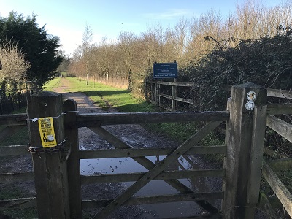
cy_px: 110
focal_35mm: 28
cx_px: 146
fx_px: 236
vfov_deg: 49.7
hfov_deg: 63.4
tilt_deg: -8.4
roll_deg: +0.8
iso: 20
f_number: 1.8
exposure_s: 1/587
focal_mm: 3.99
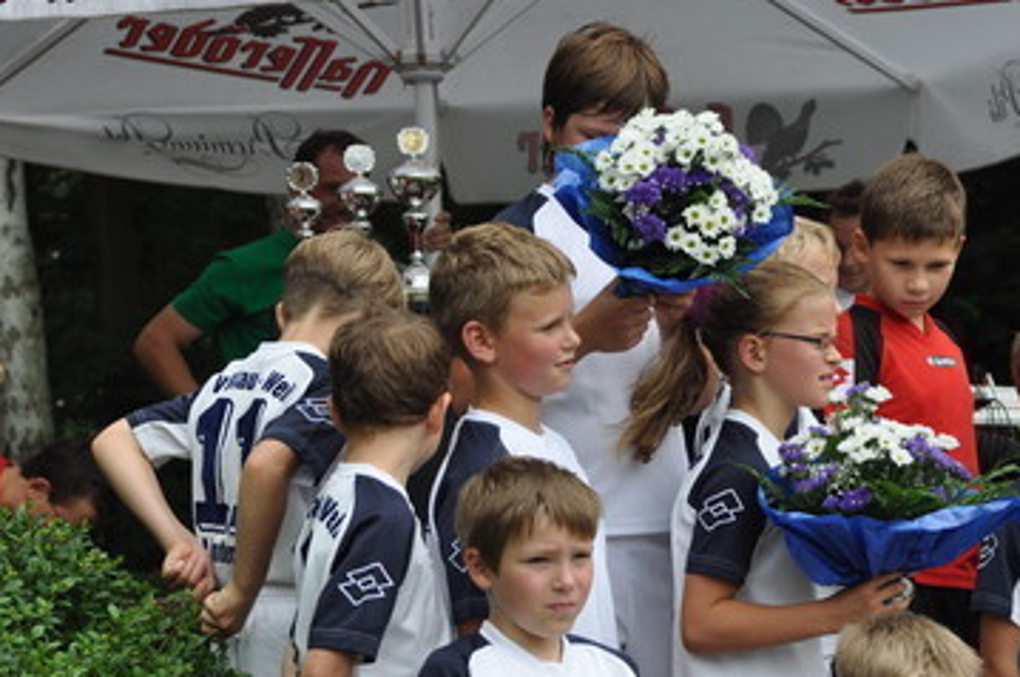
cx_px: 602
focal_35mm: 138
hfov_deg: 14.9
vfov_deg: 9.9
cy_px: 367
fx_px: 3903
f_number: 5.6
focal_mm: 66
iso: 360
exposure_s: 1/500
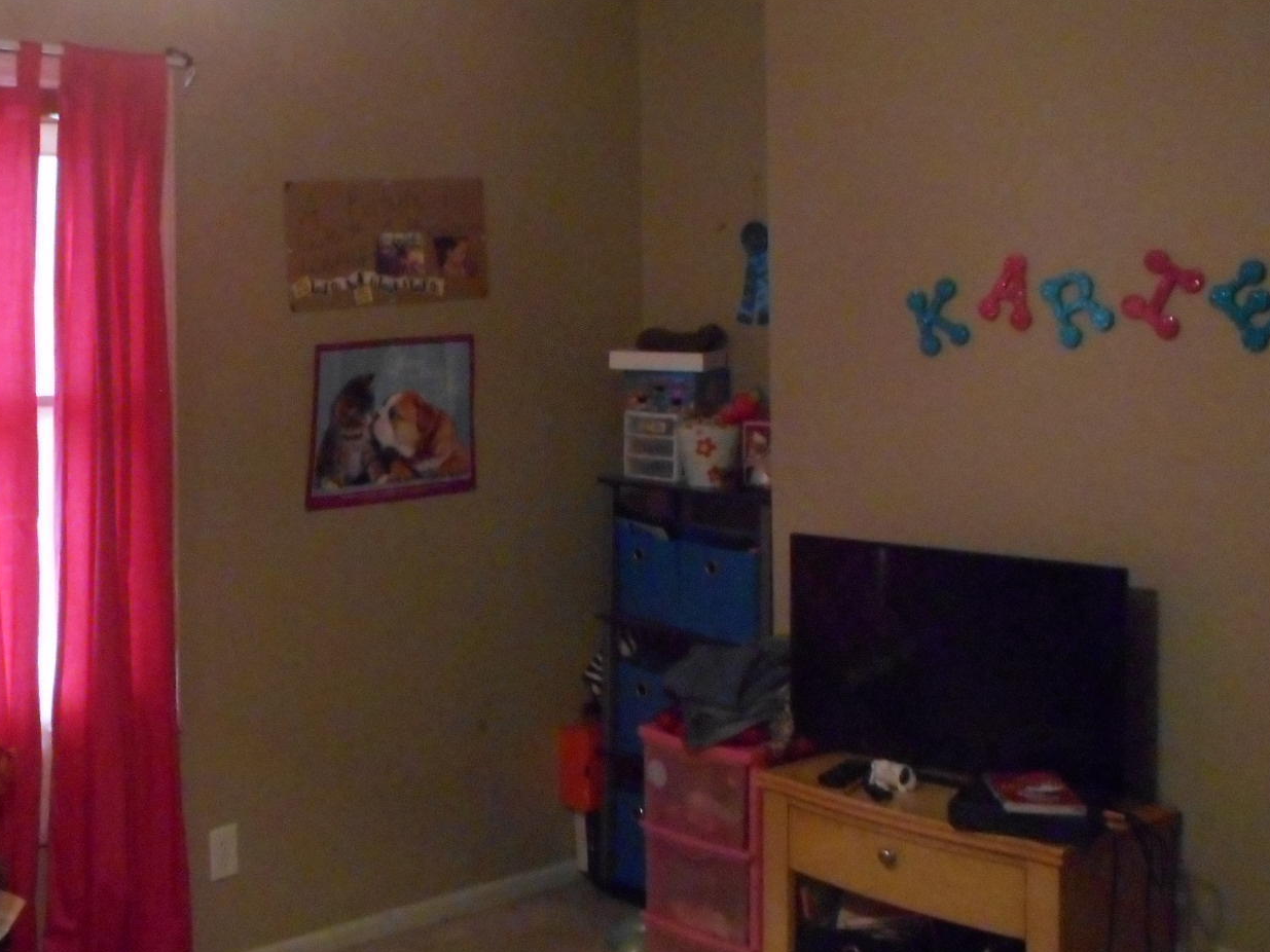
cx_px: 463
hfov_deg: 40.9
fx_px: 1687
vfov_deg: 31.3
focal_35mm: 46
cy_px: 343
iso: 800
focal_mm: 4.5
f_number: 3.7
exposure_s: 1/10
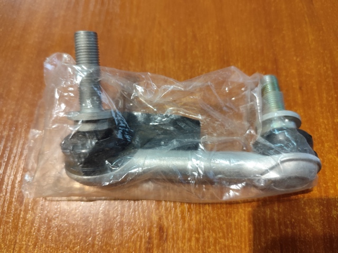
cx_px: 169
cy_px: 126
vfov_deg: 58.8
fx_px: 224
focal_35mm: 23
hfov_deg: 74.0
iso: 1000
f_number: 1.65
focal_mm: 6.19
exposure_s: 1/33.3
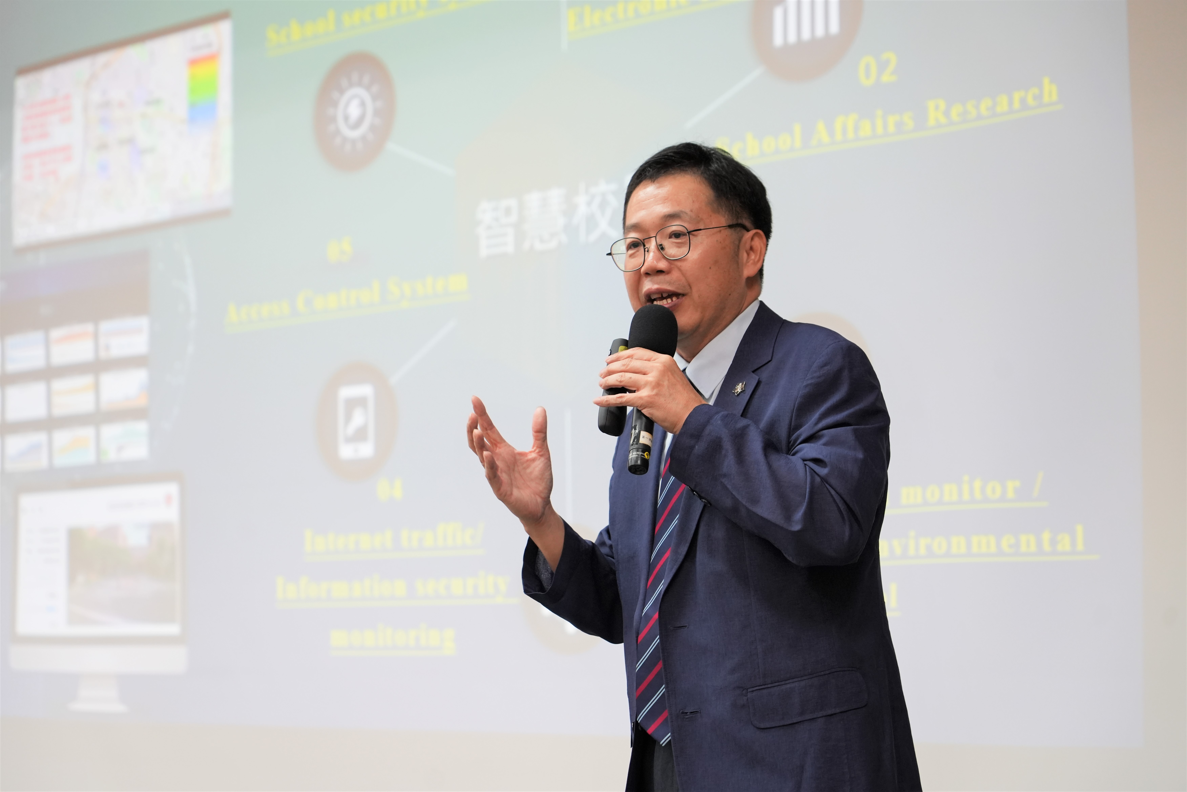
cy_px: 396
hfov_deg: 19.5
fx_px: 3462
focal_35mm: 105
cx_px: 594
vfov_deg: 13.0
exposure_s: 1/90
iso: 2000
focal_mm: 105
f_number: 4.5
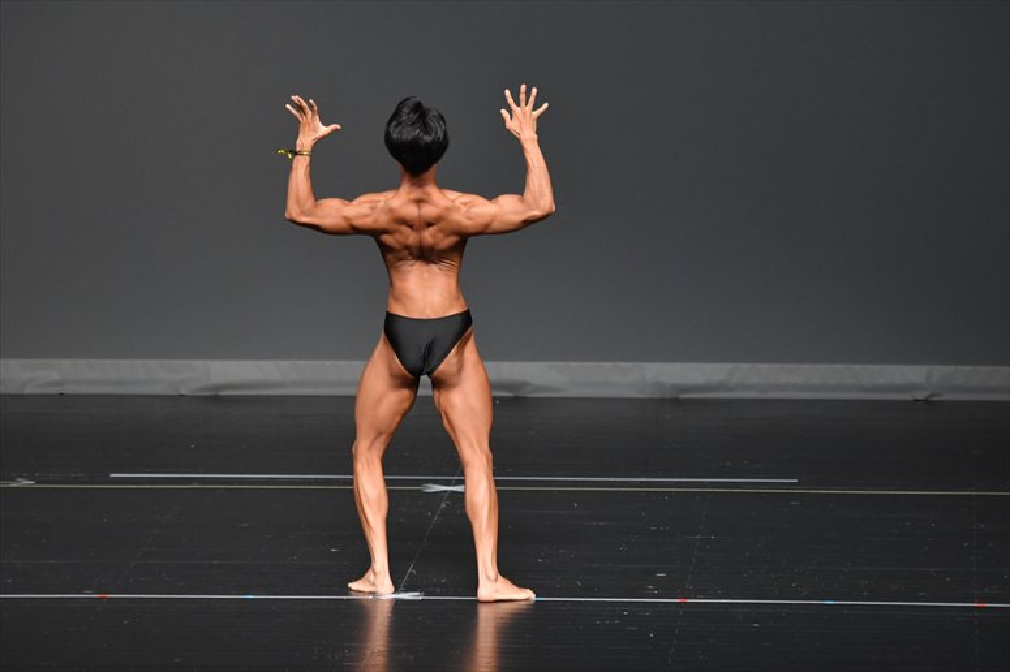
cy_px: 336
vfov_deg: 4.6
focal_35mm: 300
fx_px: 8413
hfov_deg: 6.9
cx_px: 505
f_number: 5.6
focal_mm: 200
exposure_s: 1/400
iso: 2500
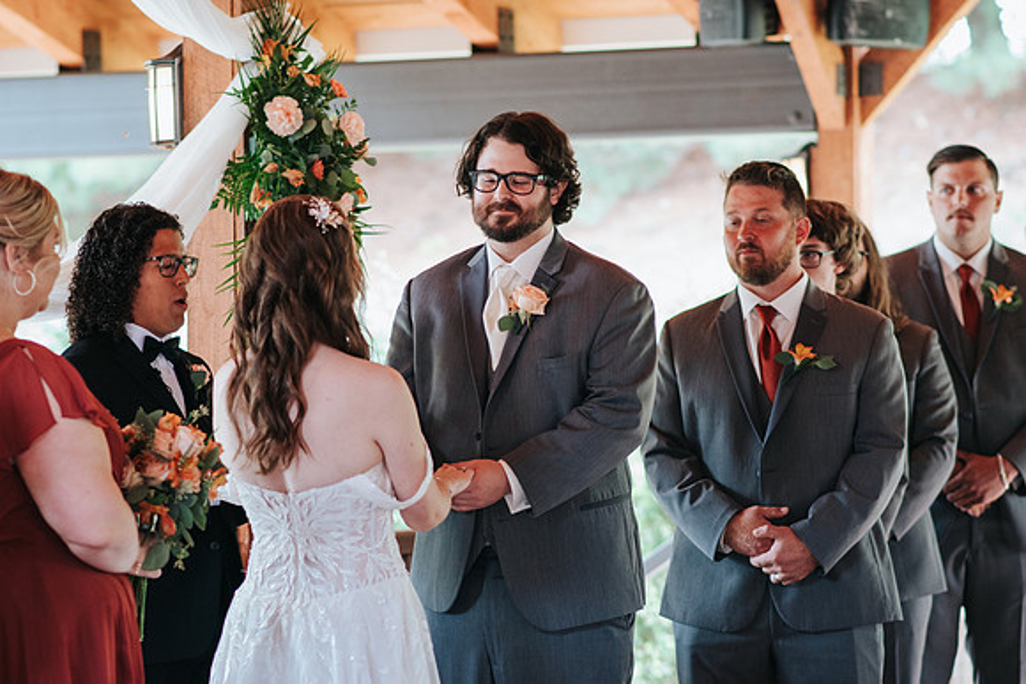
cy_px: 342
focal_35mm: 128
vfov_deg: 10.8
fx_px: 3634
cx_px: 513
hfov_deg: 16.1
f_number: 2.8
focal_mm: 85
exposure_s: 1/250
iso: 800
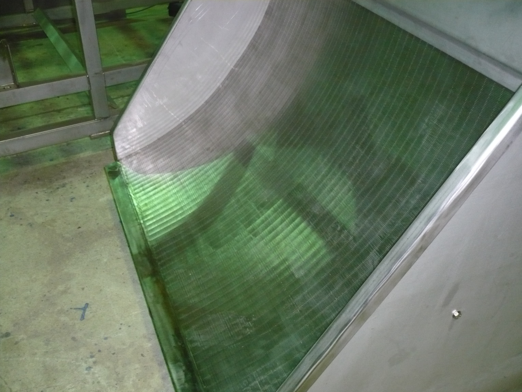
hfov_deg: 52.6
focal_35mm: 35
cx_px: 261
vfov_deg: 40.7
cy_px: 196
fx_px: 528
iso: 400
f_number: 2.8
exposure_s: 1/30
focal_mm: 5.8
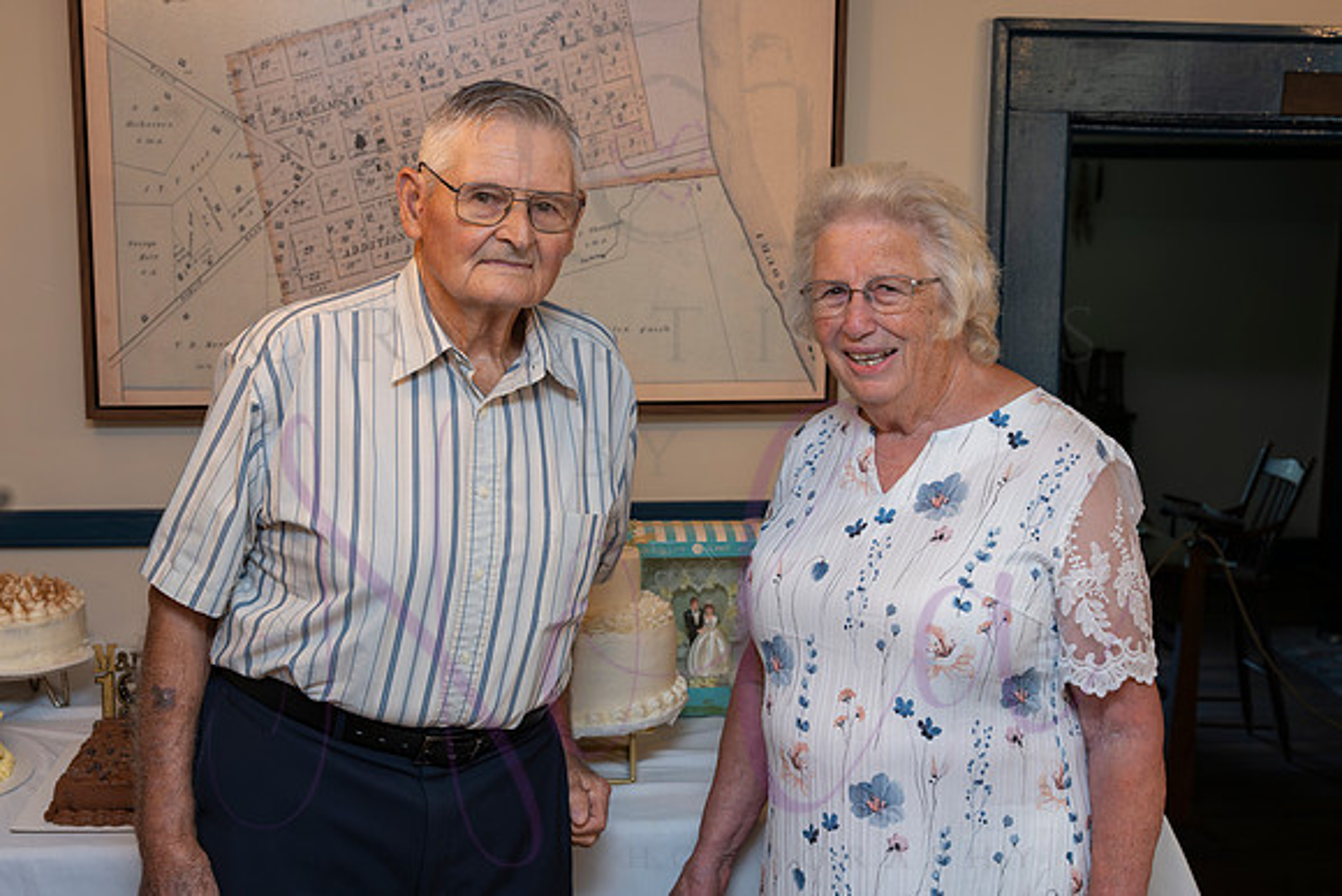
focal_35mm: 47
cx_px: 671
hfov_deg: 41.8
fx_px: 1758
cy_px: 448
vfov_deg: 28.6
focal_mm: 46
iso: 800
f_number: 6.3
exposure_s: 1/60
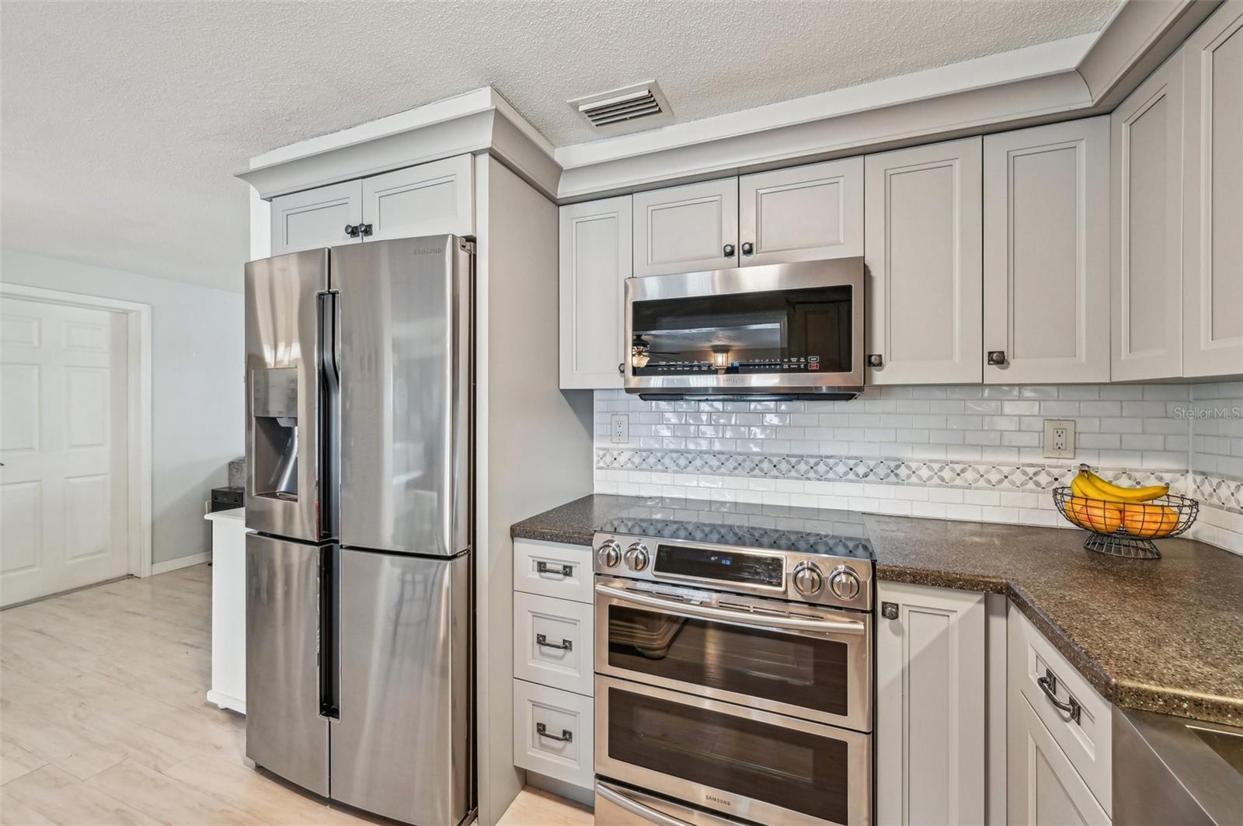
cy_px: 413
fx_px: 483
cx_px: 622
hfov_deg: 104.3
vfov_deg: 81.1
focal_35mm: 14
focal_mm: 14
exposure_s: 1/15
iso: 400
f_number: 8
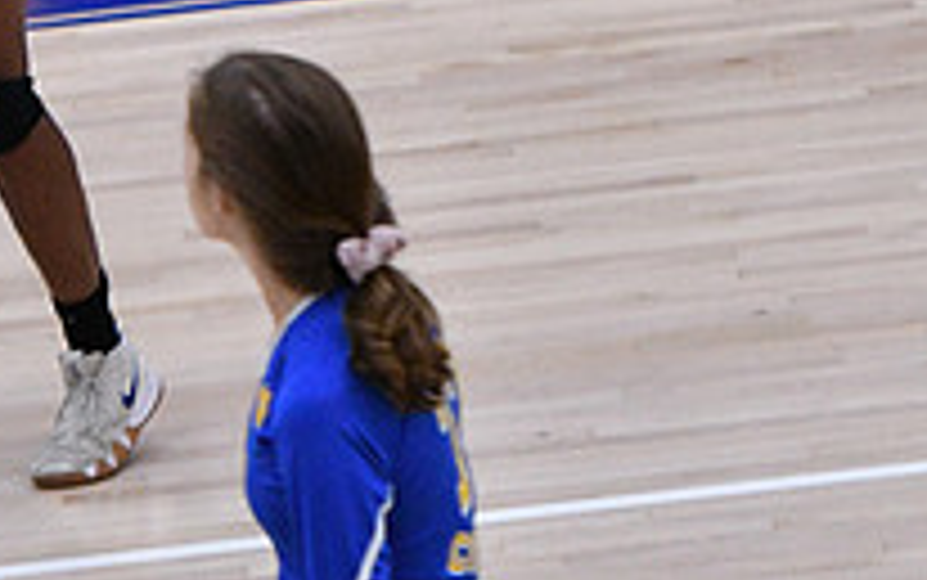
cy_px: -719
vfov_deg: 2.1
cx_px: 83
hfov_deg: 3.4
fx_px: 15759
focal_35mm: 623
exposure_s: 1/1250
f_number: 3.2
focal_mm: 145
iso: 6400
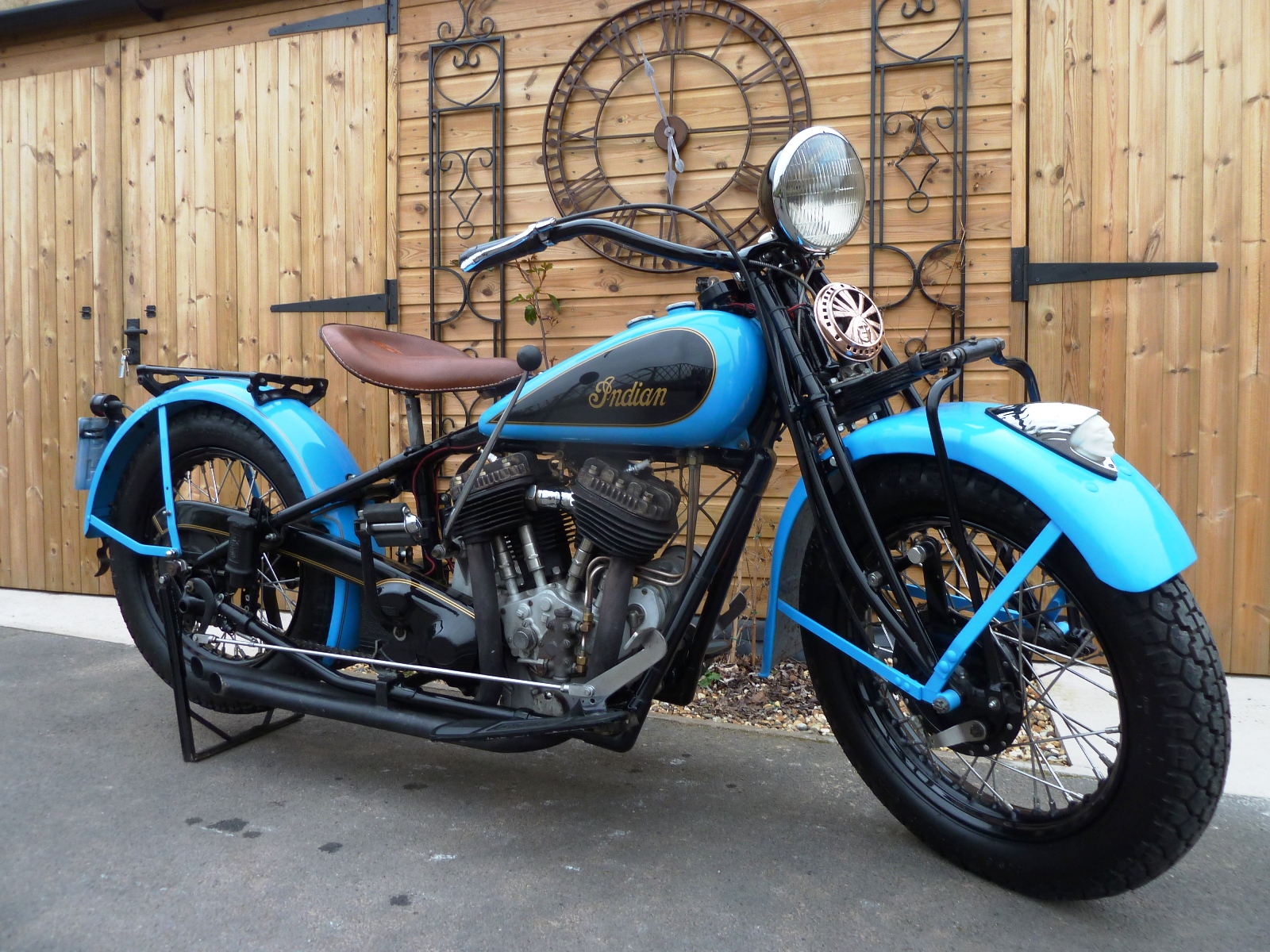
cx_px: 635
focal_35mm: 25
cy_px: 476
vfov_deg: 54.9
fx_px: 917
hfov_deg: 69.4
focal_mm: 4.1
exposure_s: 1/30
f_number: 3.3
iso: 100
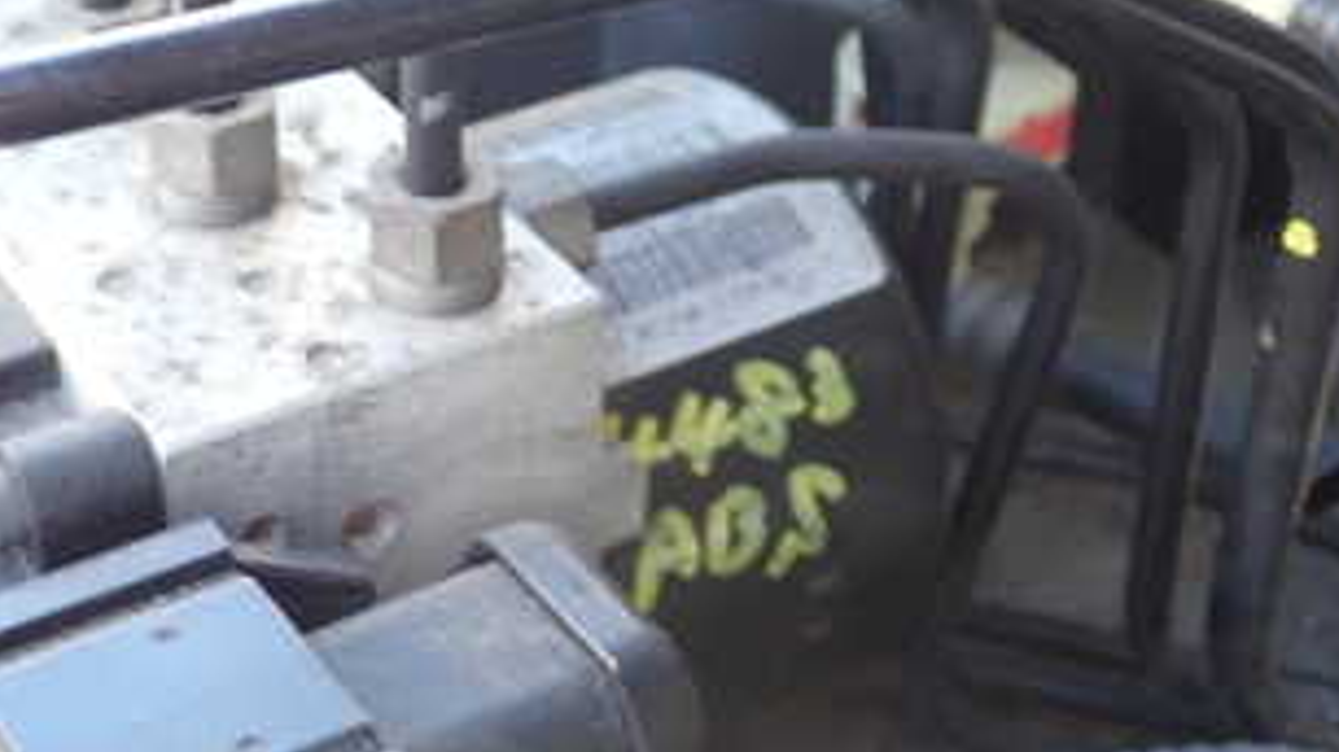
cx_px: 324
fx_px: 2733
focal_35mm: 77
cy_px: 446
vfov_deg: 15.7
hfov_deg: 27.1
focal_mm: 6.37
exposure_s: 1/60
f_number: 2.5
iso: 200
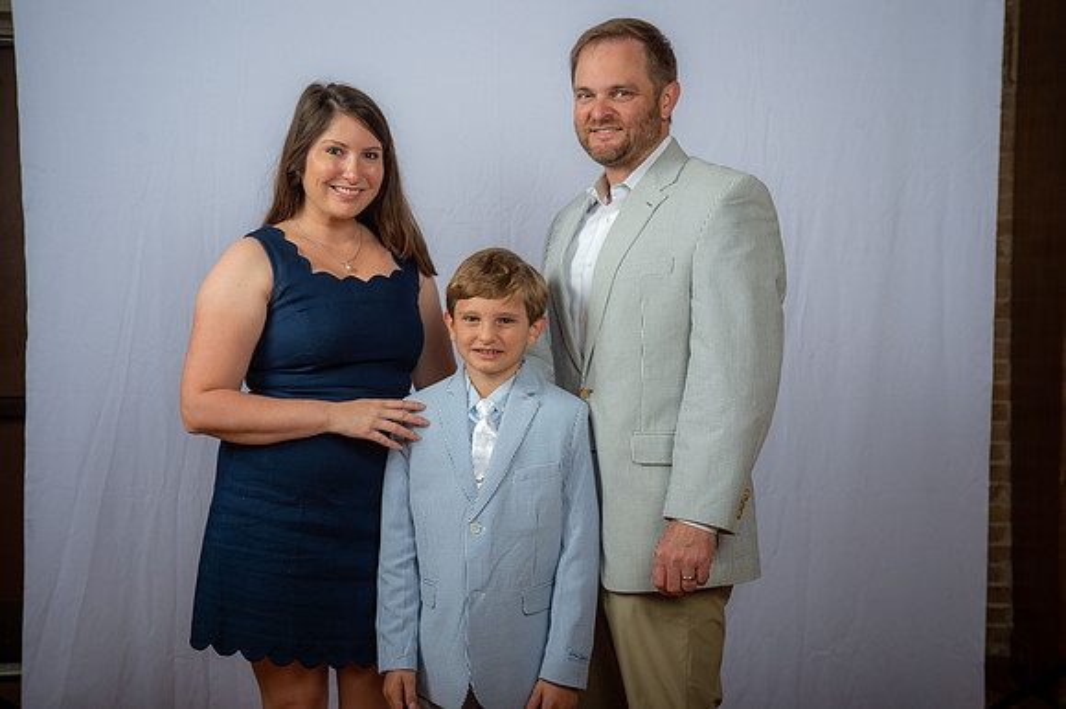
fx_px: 1628
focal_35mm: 55
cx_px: 533
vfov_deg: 24.6
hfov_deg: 36.3
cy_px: 354
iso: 250
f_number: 6.3
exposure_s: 1/200
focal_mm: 55
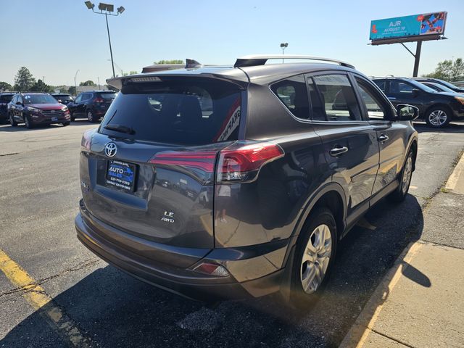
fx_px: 308
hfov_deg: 73.9
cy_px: 174
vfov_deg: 58.9
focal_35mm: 23
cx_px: 232
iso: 10
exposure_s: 1/675
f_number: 1.7
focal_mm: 6.3
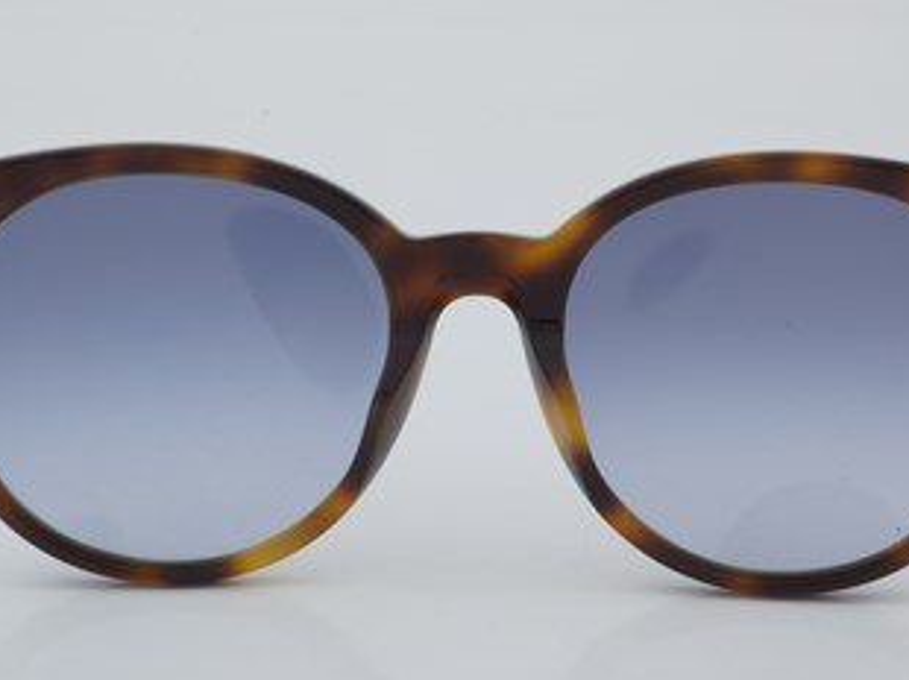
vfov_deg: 15.9
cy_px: 331
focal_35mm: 93
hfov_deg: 21.1
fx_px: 2440
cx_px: 481
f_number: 32
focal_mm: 50
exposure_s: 1/3
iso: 100
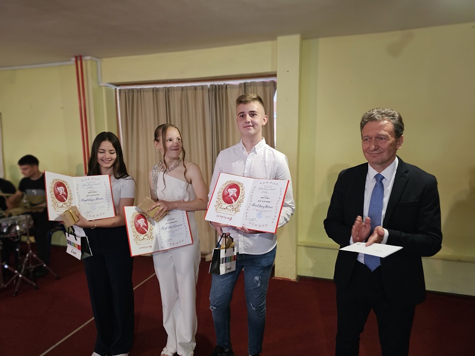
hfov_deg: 73.9
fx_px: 316
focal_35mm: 23
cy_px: 178
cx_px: 238
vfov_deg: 58.9
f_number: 1.7
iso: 640
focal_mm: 6.3
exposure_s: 1/40
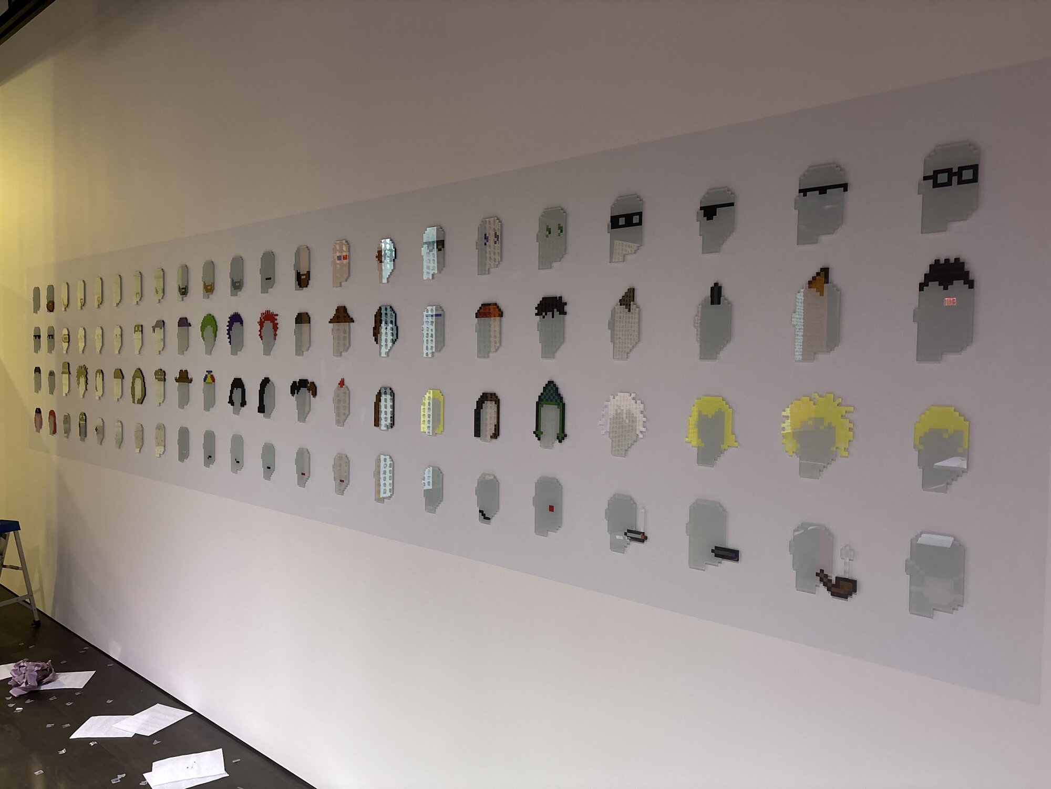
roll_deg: -0.7
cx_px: 526
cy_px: 394
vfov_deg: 53.1
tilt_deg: -3.0
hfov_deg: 67.3
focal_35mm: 26
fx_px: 789
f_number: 1.6
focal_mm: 5.96
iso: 320
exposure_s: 1/59
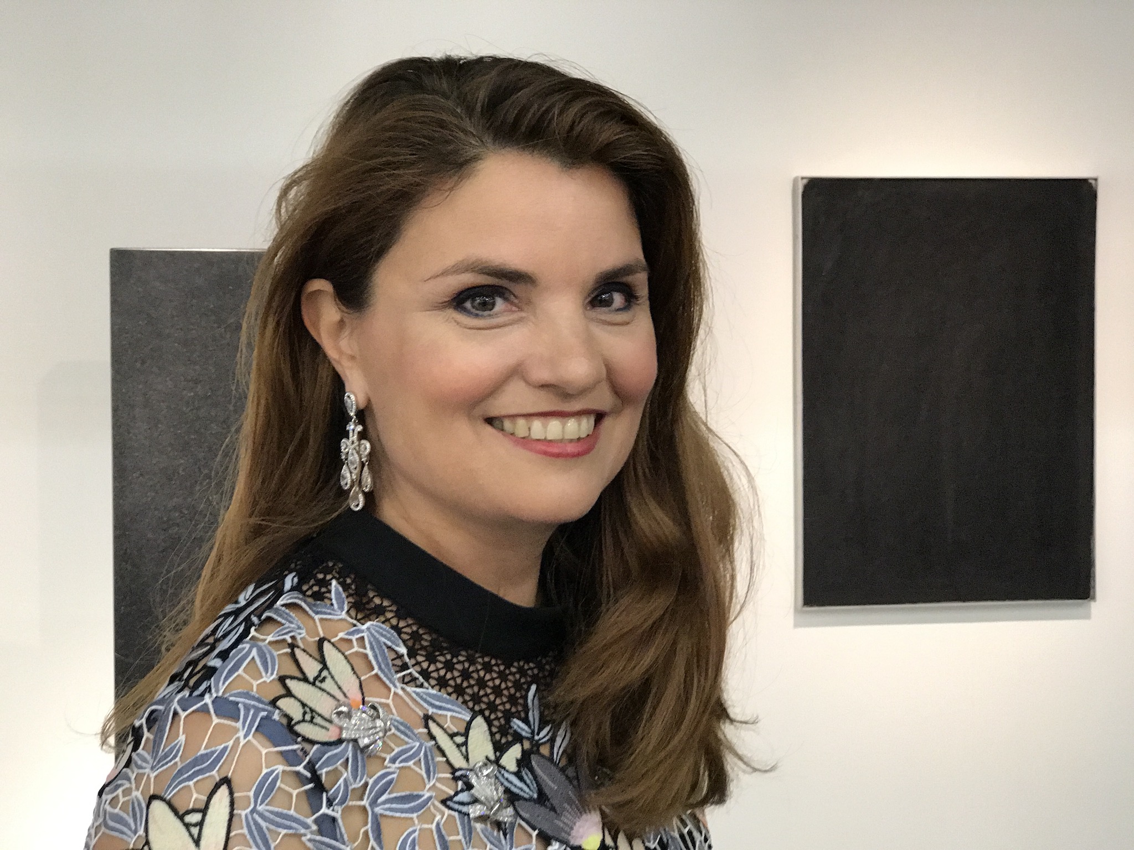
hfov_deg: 33.8
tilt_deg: -3.0
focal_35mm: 57
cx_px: 567
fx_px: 1867
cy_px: 425
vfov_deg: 25.7
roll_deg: +1.2
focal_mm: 6.6
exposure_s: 1/50
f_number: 2.8
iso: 320
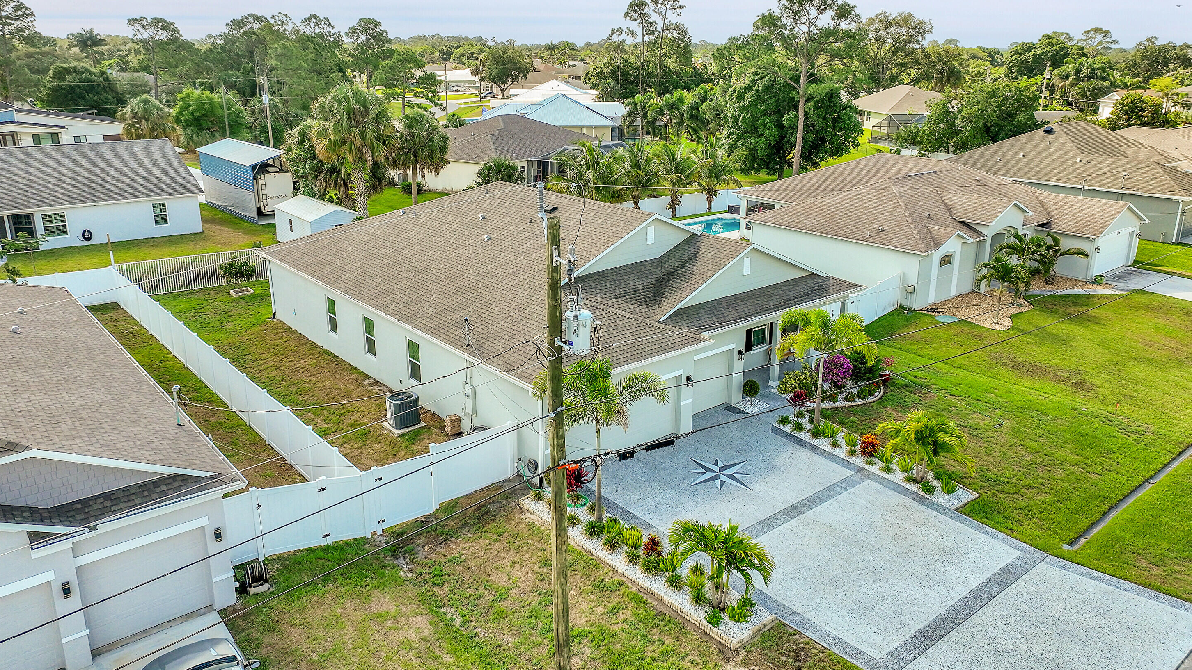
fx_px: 853
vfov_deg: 42.9
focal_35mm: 27
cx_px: 610
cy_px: 302
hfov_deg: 69.8
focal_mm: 12.29
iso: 320
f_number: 2.8
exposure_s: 1/2500
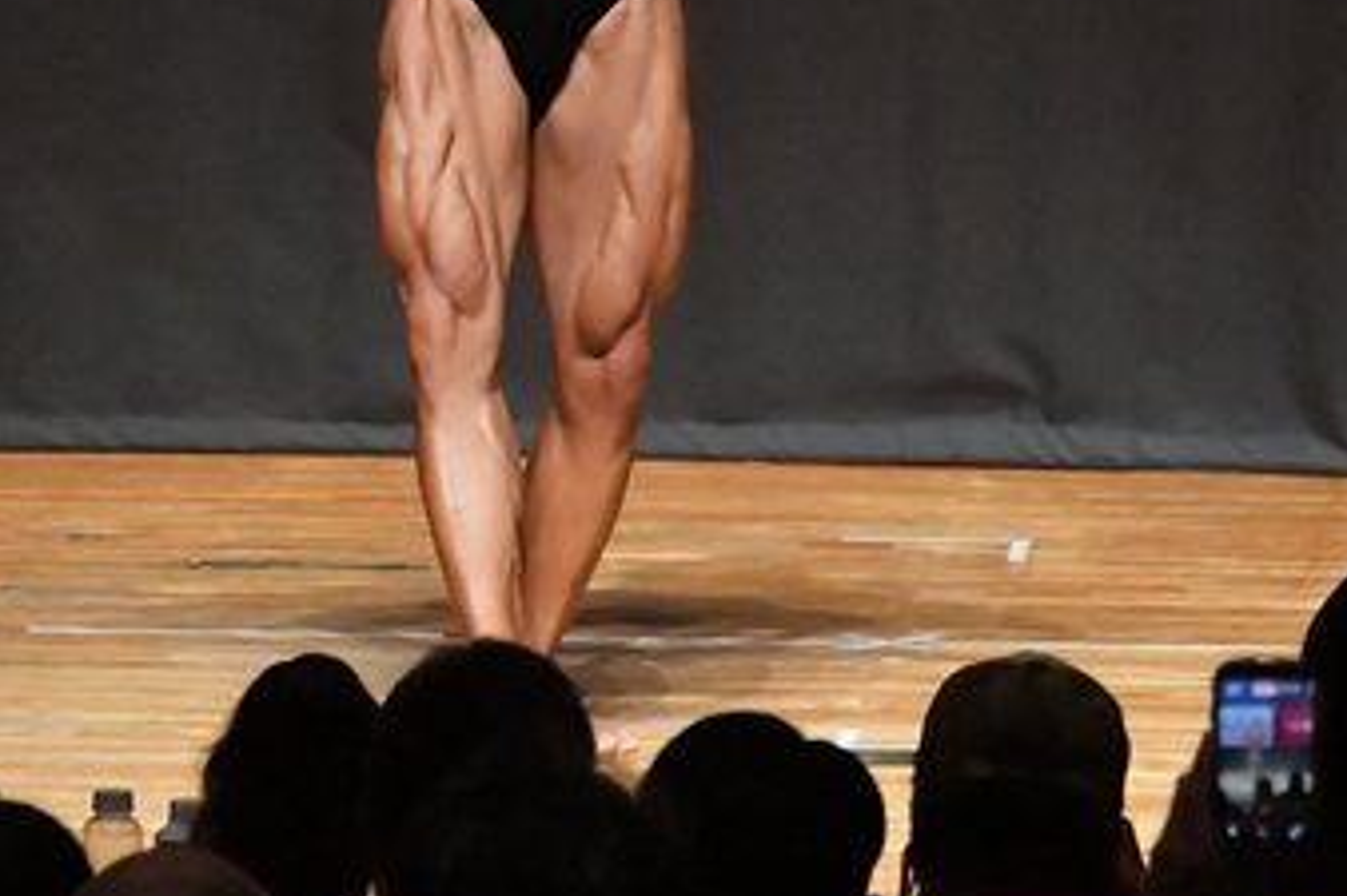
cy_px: 135
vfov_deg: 2.5
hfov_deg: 3.8
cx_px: 512
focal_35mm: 550
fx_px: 20568
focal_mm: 160
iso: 12800
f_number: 5.6
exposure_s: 1/400
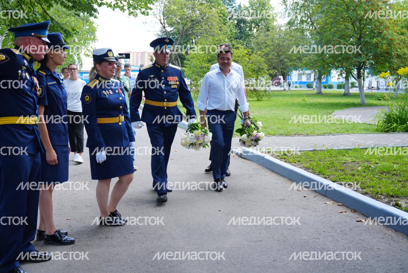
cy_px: 136
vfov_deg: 34.3
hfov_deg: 49.5
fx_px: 442
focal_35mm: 39
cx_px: 204
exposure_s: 1/800
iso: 640
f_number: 4
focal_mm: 39
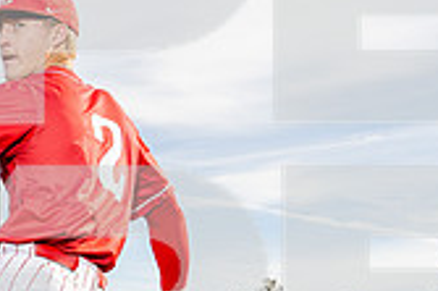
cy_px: 327
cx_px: -105
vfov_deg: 15.9
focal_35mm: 83
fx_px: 1009
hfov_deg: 22.3
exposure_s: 1/250
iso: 160
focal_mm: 20
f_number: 8
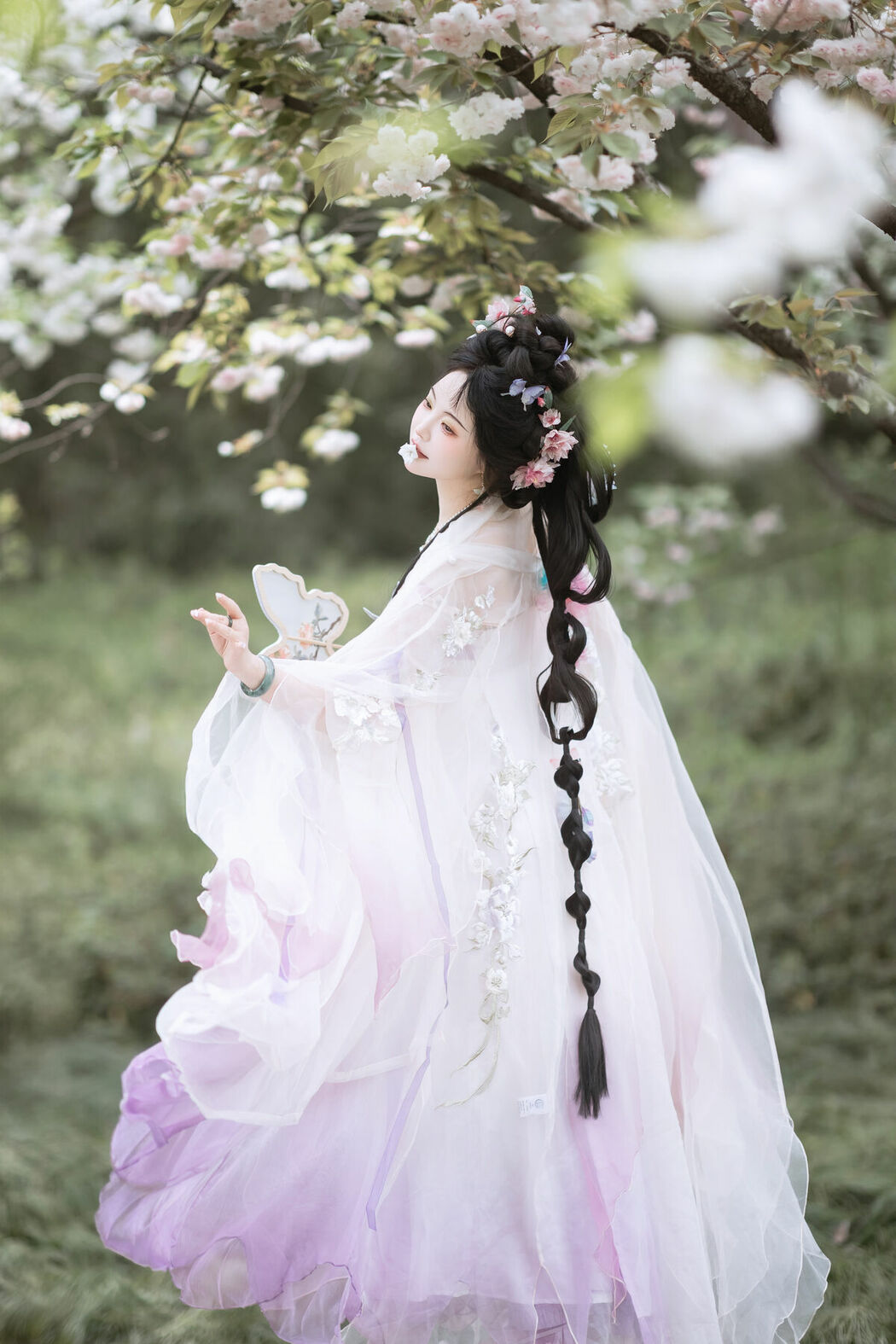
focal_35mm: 85
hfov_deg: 16.1
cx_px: 448
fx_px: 3173
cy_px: 672
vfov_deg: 23.9
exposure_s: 1/1250
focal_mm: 85
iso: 100
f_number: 1.4
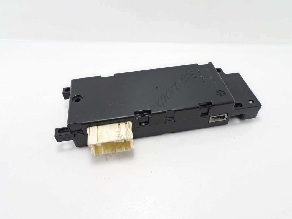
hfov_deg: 65.3
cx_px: 150
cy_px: 113
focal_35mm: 27
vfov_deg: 51.4
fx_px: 228
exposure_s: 1/60
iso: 100
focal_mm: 4.6
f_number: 3.2
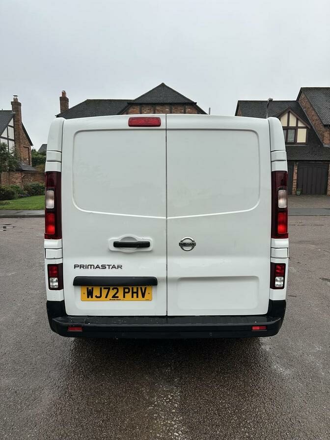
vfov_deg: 71.6
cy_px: 220
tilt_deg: -8.0
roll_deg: -0.1
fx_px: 305
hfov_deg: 56.8
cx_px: 165
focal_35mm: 24
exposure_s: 1/756
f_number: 1.78
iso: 80
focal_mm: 6.86
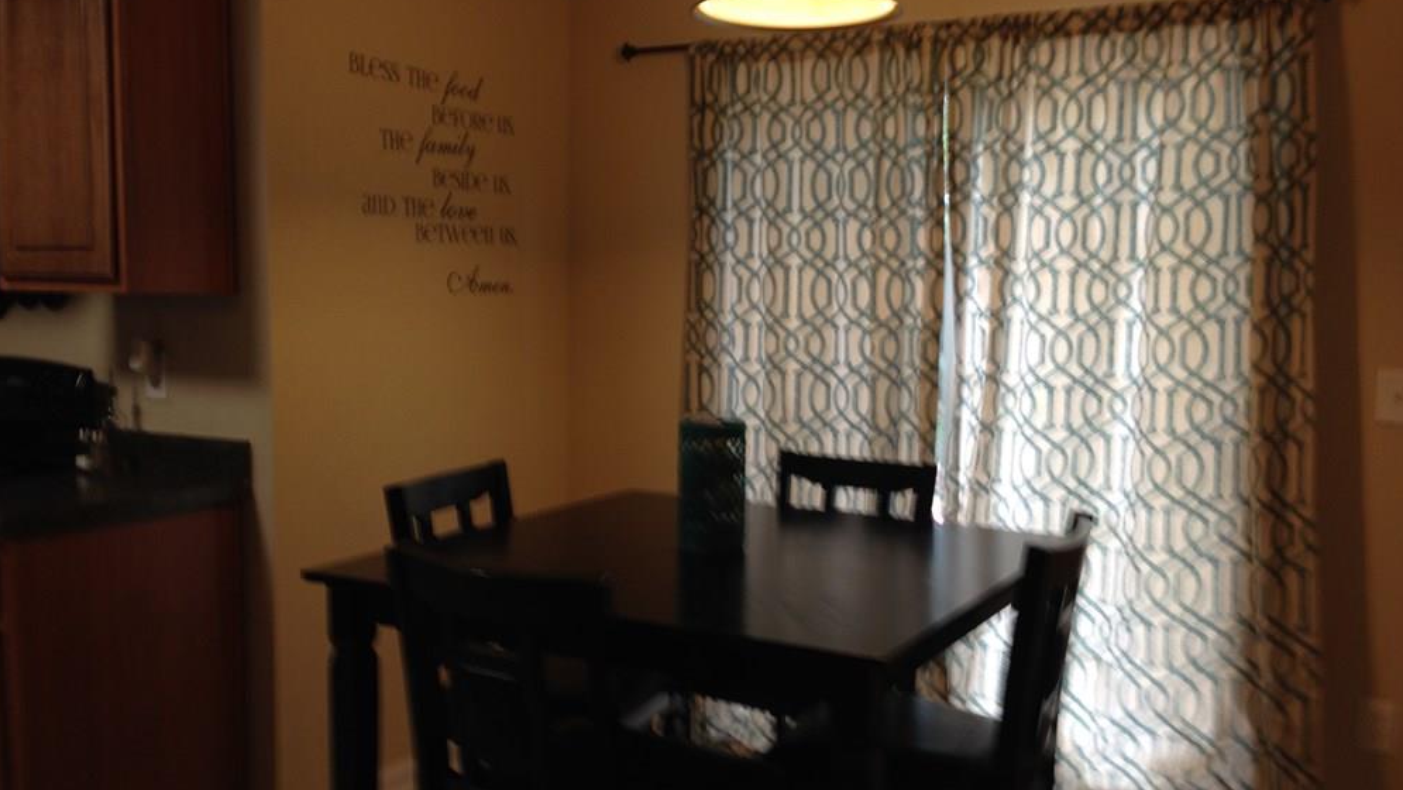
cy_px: 409
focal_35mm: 37
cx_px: 695
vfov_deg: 32.0
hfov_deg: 54.0
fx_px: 1377
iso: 50
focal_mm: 4.12
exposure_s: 1/20
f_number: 2.4
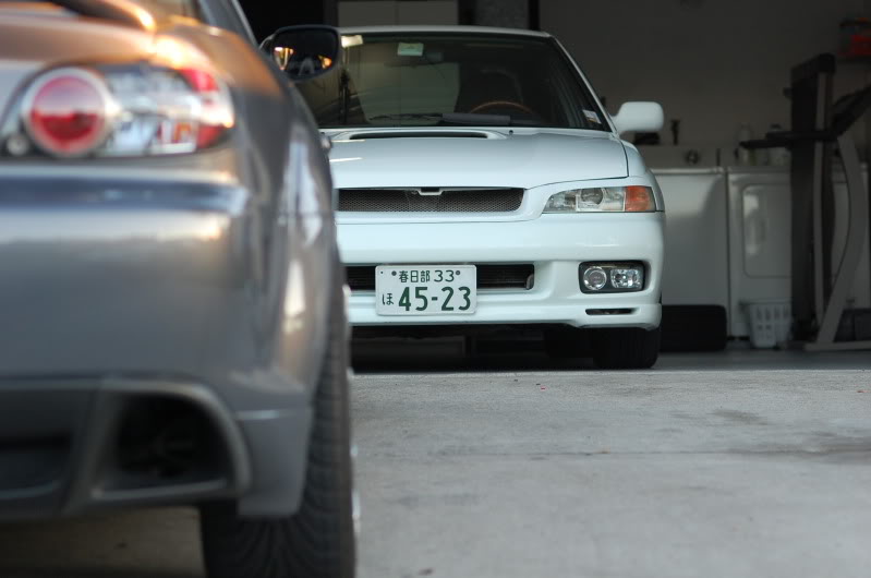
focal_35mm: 128
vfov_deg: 10.7
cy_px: 289
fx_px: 3080
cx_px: 436
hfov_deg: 16.1
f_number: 3.2
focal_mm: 85
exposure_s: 1/160
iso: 400
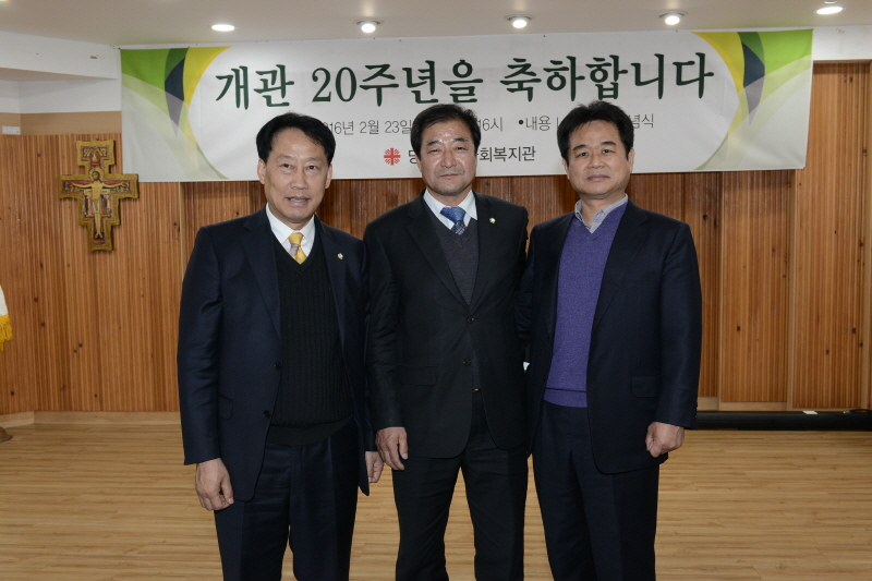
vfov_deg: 37.8
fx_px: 848
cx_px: 436
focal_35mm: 35
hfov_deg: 54.4
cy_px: 290
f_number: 7.1
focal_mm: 35
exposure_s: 1/60
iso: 1000
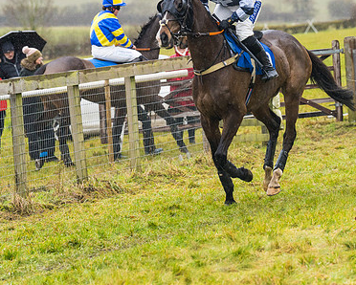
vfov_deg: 6.3
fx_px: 2572
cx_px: 241
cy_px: 87
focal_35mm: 244
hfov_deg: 7.9
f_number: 4
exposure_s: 1/1000
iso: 800
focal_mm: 135
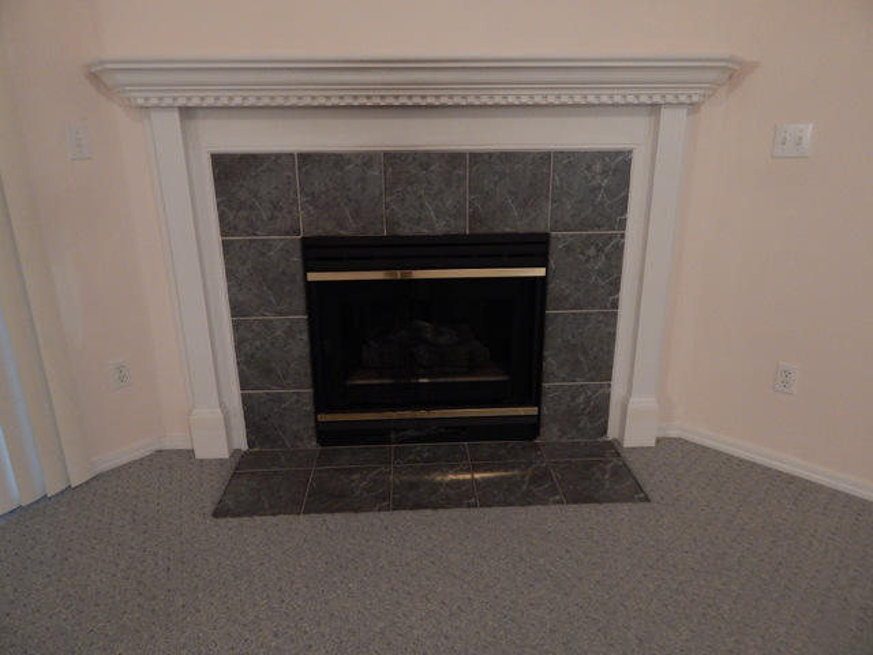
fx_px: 555
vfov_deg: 61.1
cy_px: 328
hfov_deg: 76.4
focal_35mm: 22
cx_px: 436
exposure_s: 1/25
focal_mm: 4
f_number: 3
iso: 400
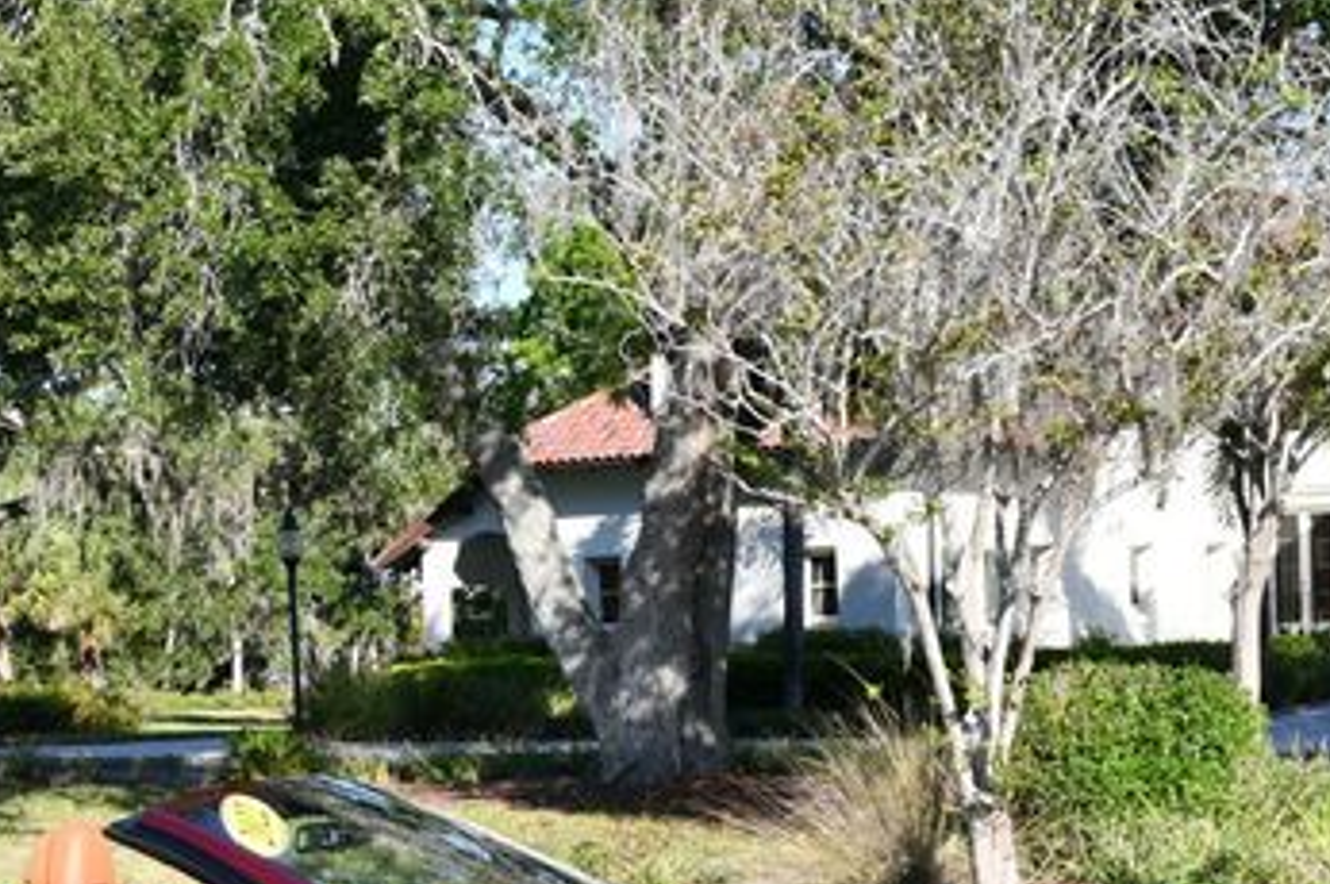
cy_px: 780
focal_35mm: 89
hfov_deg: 22.7
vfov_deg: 15.2
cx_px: 327
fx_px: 3285
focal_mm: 24
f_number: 8
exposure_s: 1/250
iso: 200
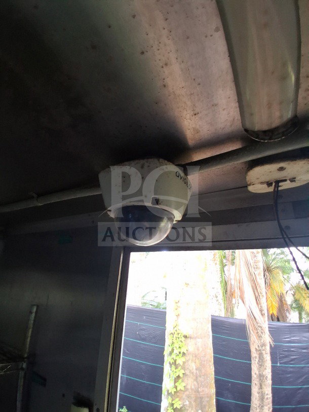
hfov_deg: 74.7
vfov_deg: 91.0
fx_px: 202
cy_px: 206
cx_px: 154
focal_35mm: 17
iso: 160
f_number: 2.2
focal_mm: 1.4
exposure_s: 1/60
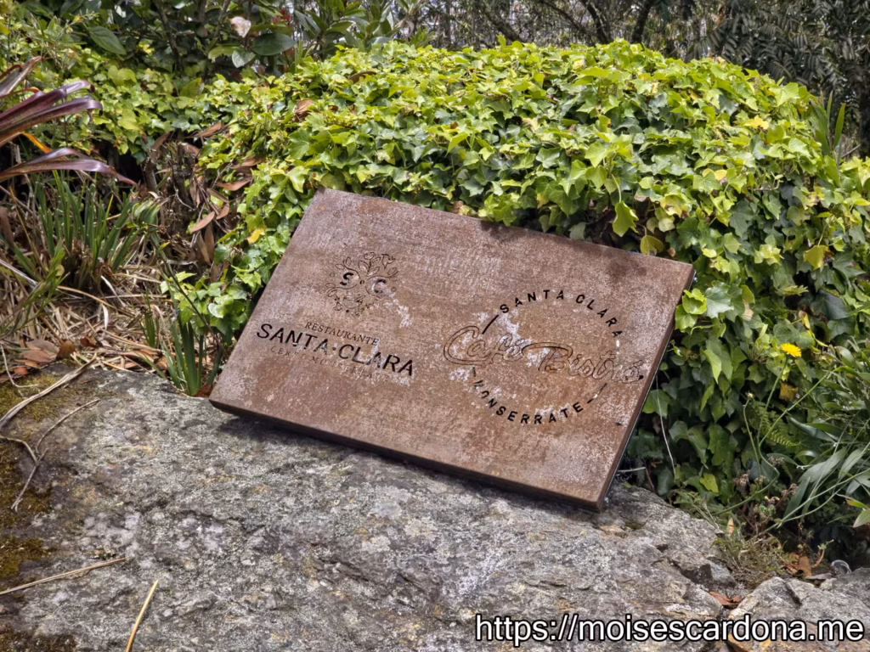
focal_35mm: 69
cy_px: 326
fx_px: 1734
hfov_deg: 28.2
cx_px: 435
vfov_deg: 21.3
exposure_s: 1/989
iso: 50
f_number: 2.4
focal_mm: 7.9
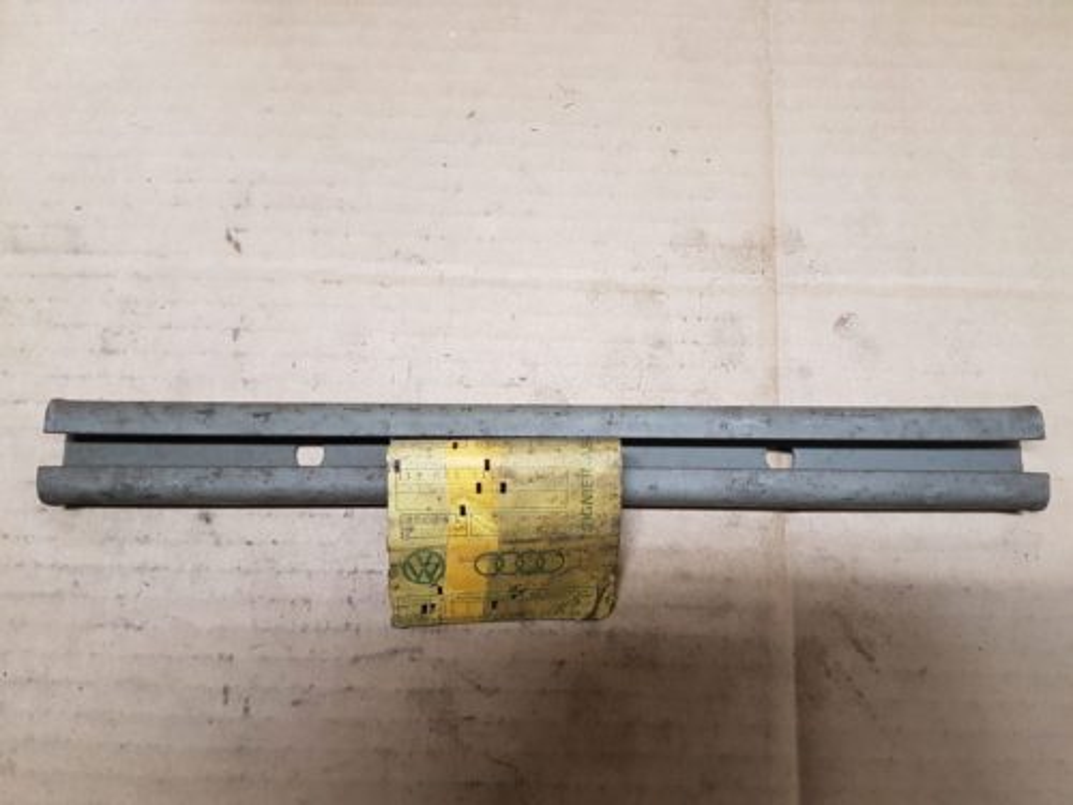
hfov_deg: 67.3
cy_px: 402
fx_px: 806
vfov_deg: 53.1
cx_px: 536
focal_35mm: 26
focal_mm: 4.2
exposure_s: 1/25
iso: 200
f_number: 1.7
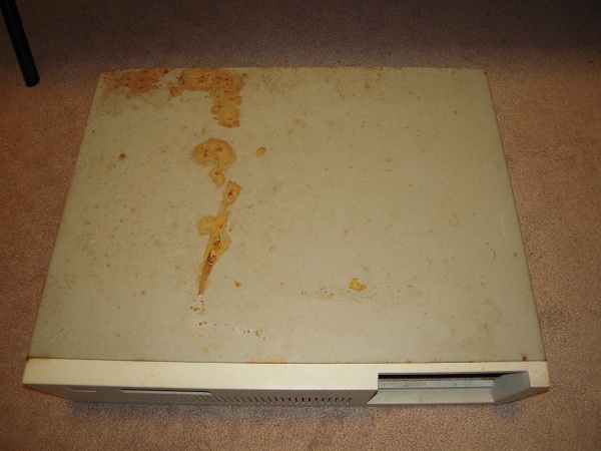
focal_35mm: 28
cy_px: 226
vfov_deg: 49.7
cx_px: 300
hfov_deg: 63.4
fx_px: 486
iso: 320
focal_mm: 5
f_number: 2.7
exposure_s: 1/25
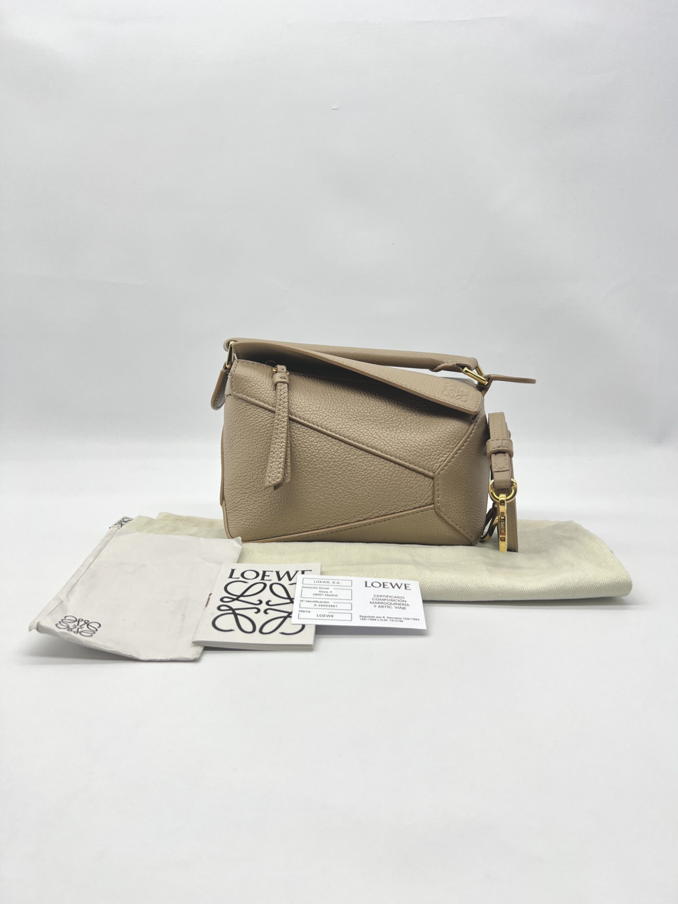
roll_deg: +0.3
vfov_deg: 67.3
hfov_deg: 53.1
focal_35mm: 26
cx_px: 339
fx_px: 679
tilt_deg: -10.2
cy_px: 452
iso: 40
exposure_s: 1/100
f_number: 1.5
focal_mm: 5.7
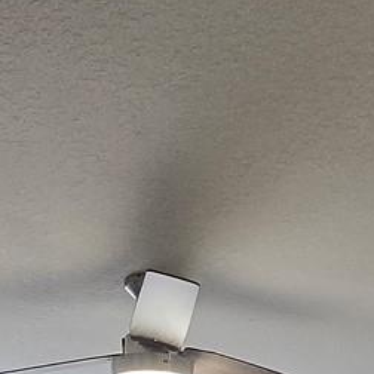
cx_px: 202
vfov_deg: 18.3
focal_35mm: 73
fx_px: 892
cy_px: 686
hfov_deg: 23.7
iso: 125
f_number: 2.2
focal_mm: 1.7
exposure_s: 1/60
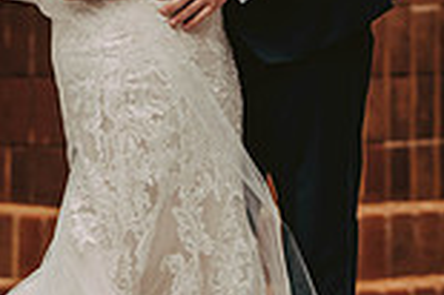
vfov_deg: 3.3
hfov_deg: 5.0
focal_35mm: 412
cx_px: 160
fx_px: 5076
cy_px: -39
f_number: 3.2
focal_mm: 110
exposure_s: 1/800
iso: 800
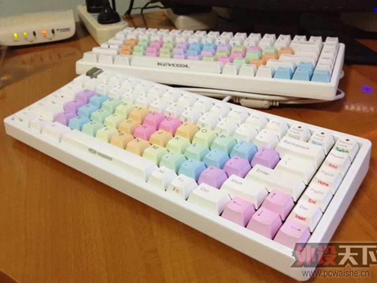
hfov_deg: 51.3
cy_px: 142
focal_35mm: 36
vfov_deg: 39.7
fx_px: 392
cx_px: 193
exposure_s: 1/20
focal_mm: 4.28
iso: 320
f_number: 2.4
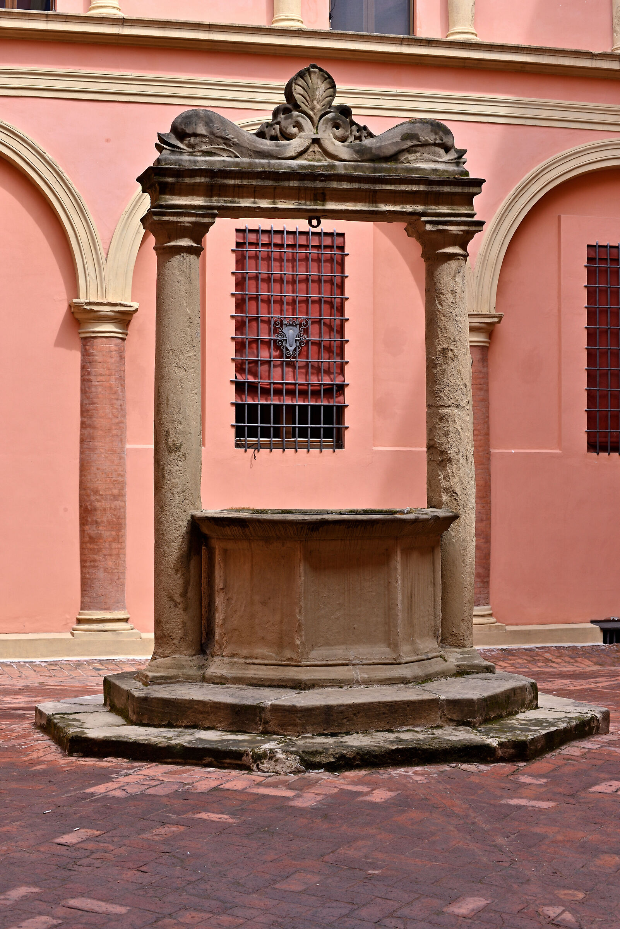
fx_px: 1807
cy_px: 464
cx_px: 310
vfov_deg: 28.8
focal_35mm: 70
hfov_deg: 19.5
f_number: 6.3
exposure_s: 1/320
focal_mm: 70
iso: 100
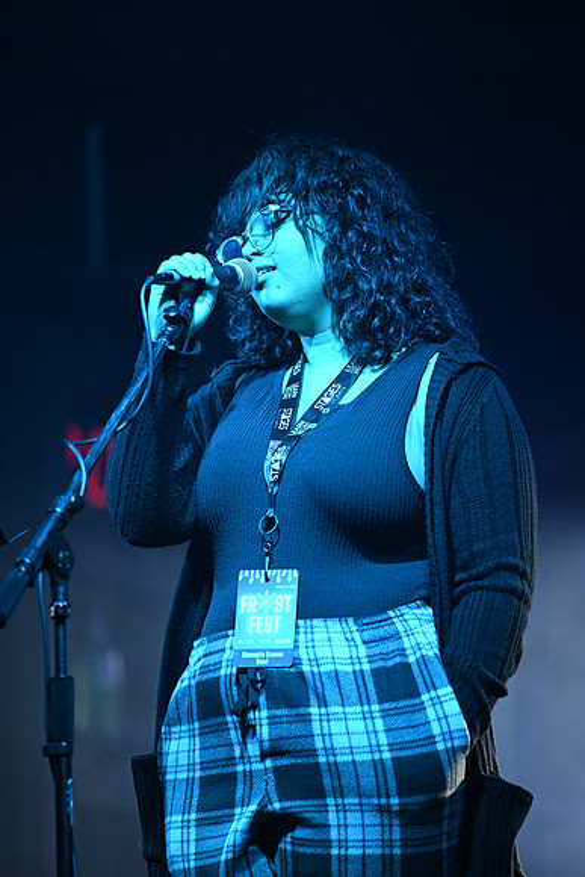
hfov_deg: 6.9
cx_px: 292
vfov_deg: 10.3
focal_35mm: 200
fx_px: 4872
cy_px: 438
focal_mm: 200
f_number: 2.8
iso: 1600
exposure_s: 1/400
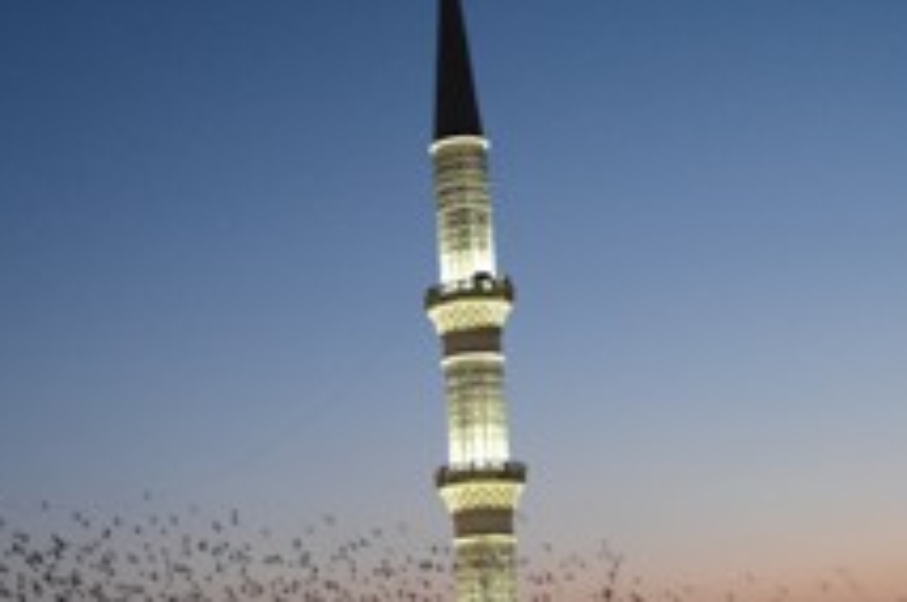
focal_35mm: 66
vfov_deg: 20.1
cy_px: 553
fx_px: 1662
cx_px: 212
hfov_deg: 30.0
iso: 1600
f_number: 3.8
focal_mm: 21
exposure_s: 1/30
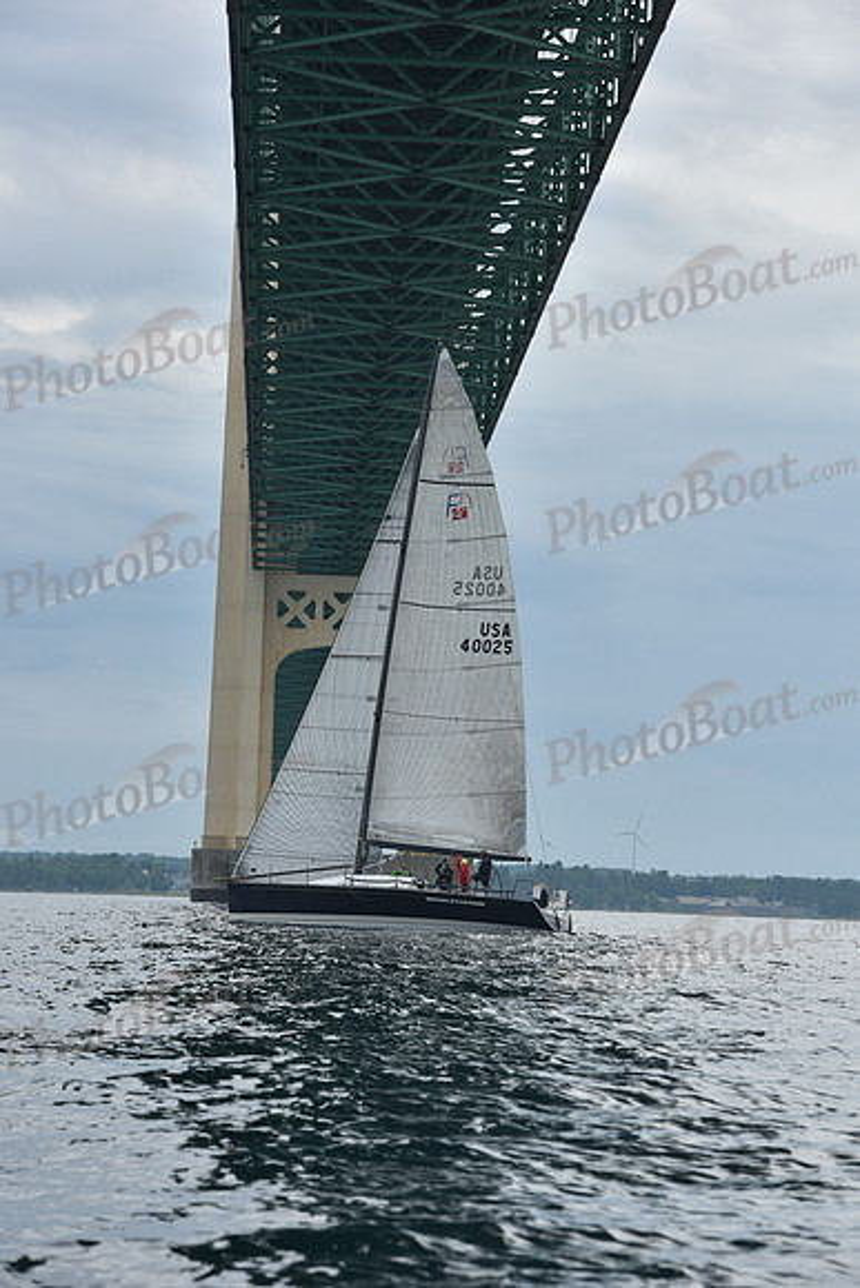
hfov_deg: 10.2
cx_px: 430
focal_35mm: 135
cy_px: 644
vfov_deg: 15.2
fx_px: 4834
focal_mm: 135
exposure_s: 1/800
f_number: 10
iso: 250
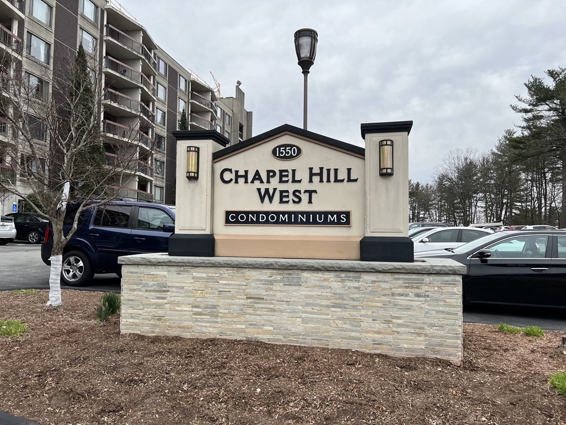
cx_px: 283
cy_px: 212
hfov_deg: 67.3
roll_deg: -1.3
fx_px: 425
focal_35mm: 26
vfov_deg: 53.1
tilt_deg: -1.9
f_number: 1.5
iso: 50
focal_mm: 5.7
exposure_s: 1/1468
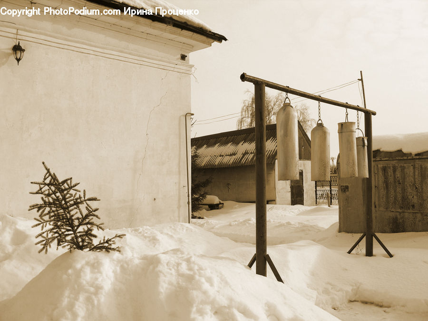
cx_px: 214
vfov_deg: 40.7
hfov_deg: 52.6
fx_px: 433
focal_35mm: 35
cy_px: 160
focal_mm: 8.9
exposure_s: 1/779
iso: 50
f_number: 3.2
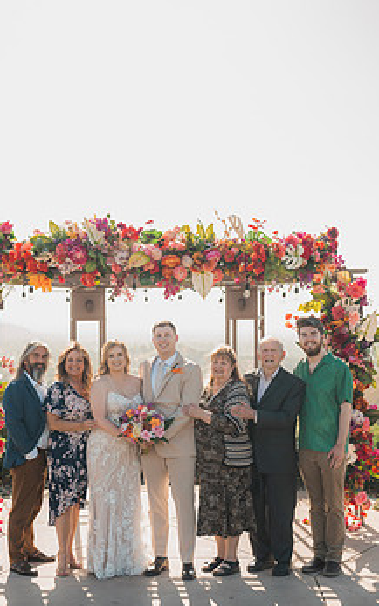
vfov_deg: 31.0
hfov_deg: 19.7
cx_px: 162
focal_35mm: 66
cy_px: 348
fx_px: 1090
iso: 50
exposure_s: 1/1000
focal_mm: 50
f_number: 2
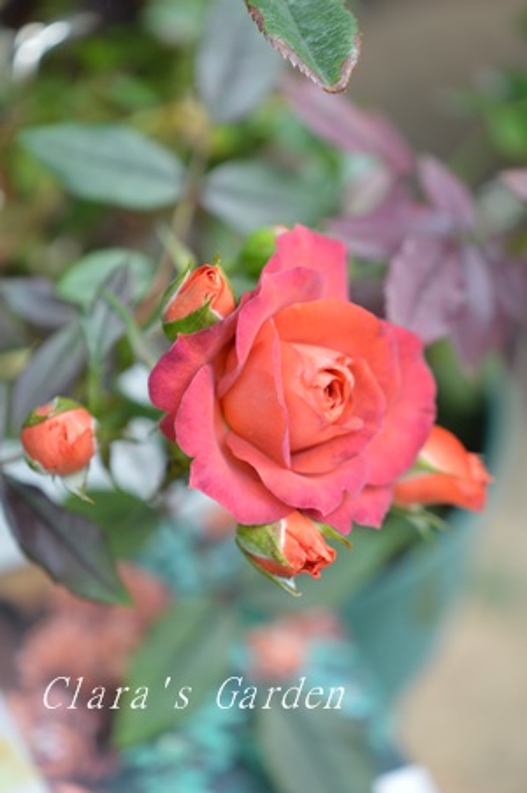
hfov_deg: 10.7
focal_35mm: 128
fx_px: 2804
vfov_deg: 16.1
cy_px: 396
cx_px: 264
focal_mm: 85
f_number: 4.5
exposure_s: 1/125
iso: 180
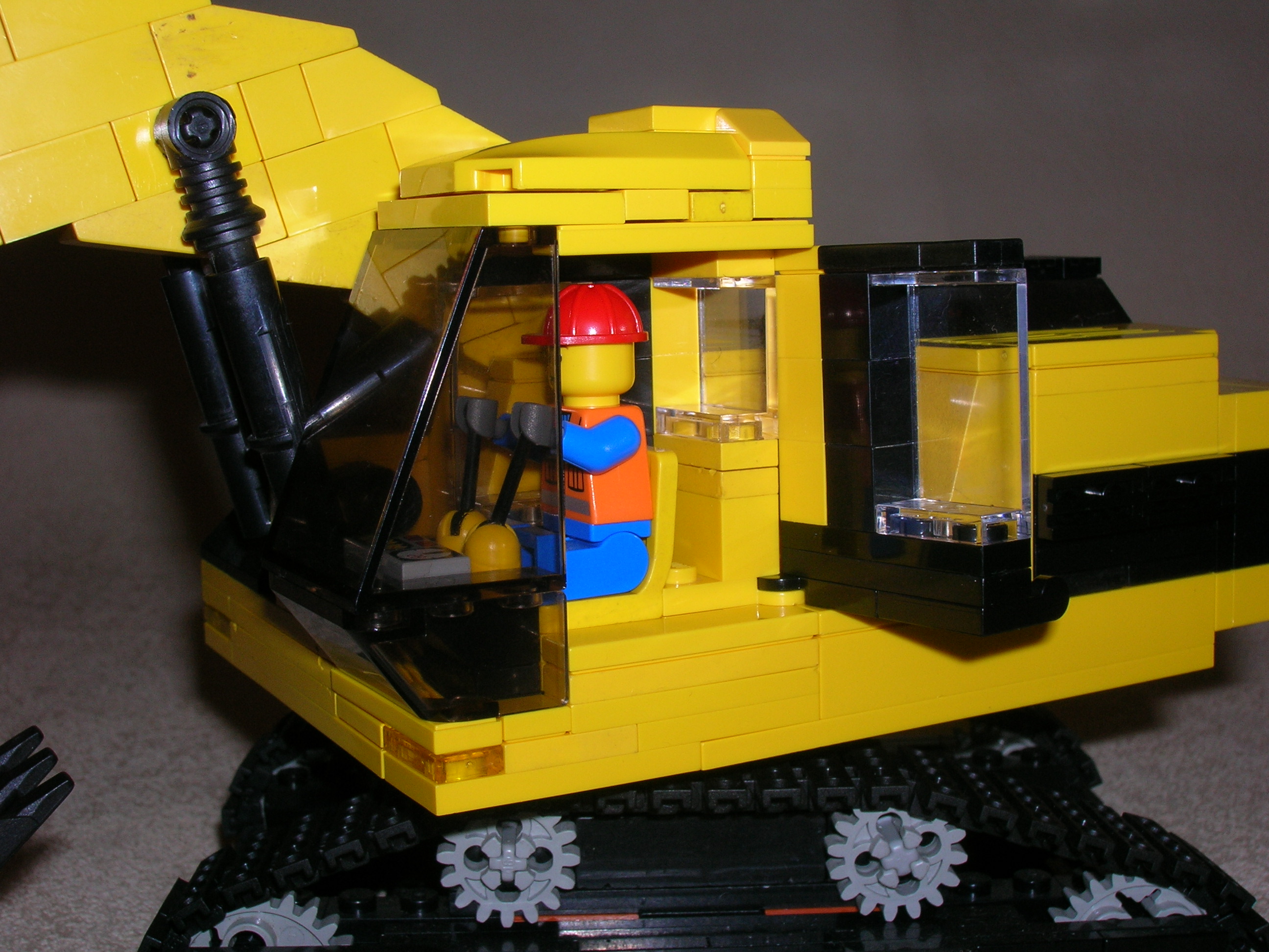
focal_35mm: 46
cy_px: 476
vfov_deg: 31.5
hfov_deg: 41.2
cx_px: 634
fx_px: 1686
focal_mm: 7.7
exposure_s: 1/60.1
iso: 50
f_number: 5.4
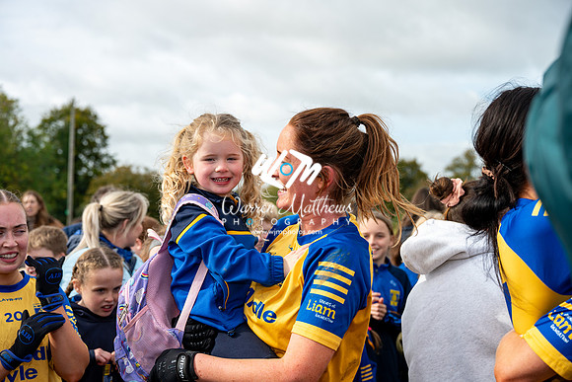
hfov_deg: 40.3
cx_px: 286
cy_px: 191
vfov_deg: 27.5
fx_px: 779
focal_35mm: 49
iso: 100
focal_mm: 49
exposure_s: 1/640
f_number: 4
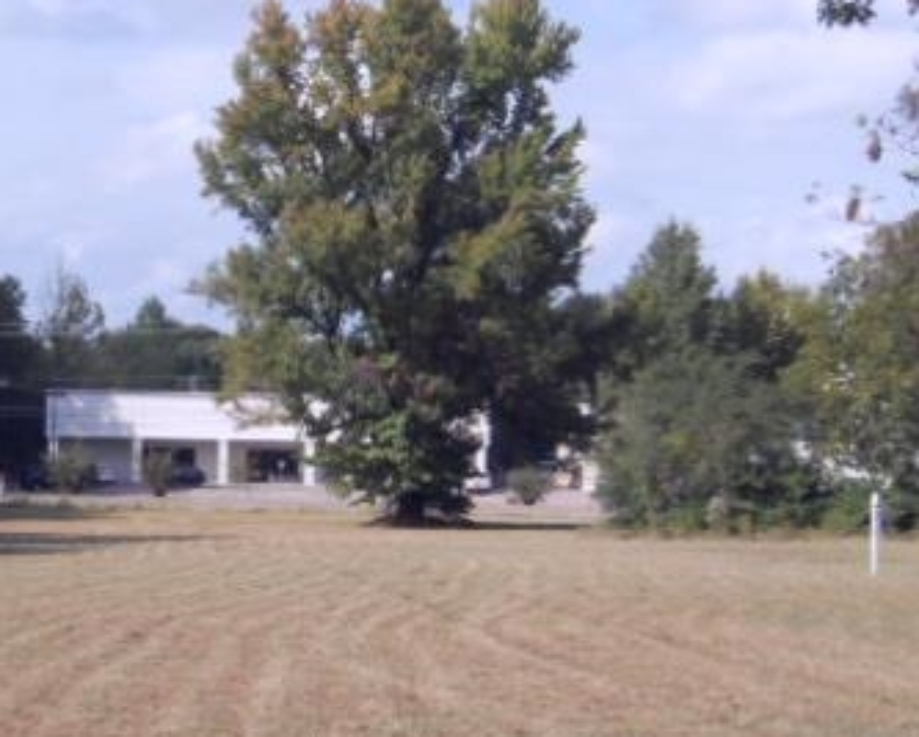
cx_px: 348
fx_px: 2858
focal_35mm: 105
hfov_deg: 18.2
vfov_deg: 14.7
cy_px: 486
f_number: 8.2
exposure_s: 1/180
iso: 80
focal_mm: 6.3
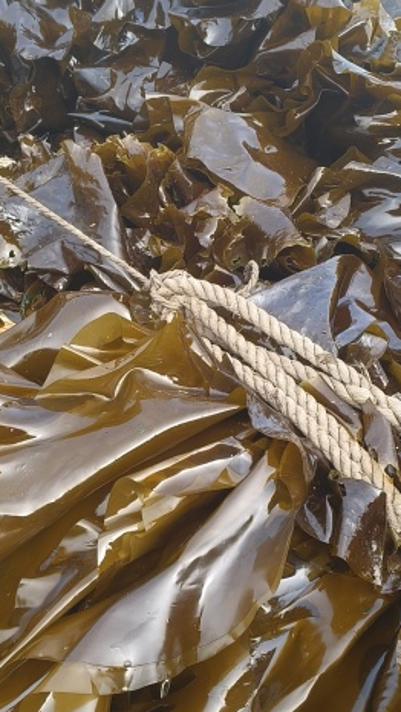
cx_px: 217
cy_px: 417
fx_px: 1227
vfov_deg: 32.3
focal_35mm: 65
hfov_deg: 18.6
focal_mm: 4.84
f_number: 1.8
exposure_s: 1/527
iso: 80
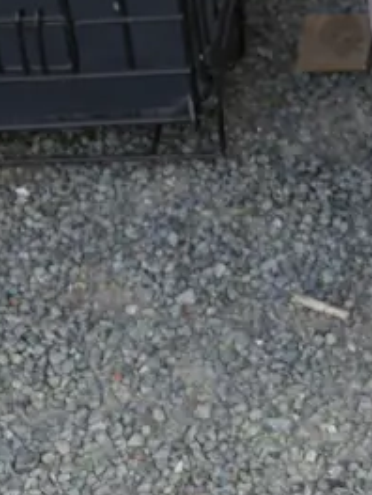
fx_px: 1558
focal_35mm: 109
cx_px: 672
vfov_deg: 16.5
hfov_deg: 12.4
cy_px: -237
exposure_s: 1/160
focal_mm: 14
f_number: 4.5
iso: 200
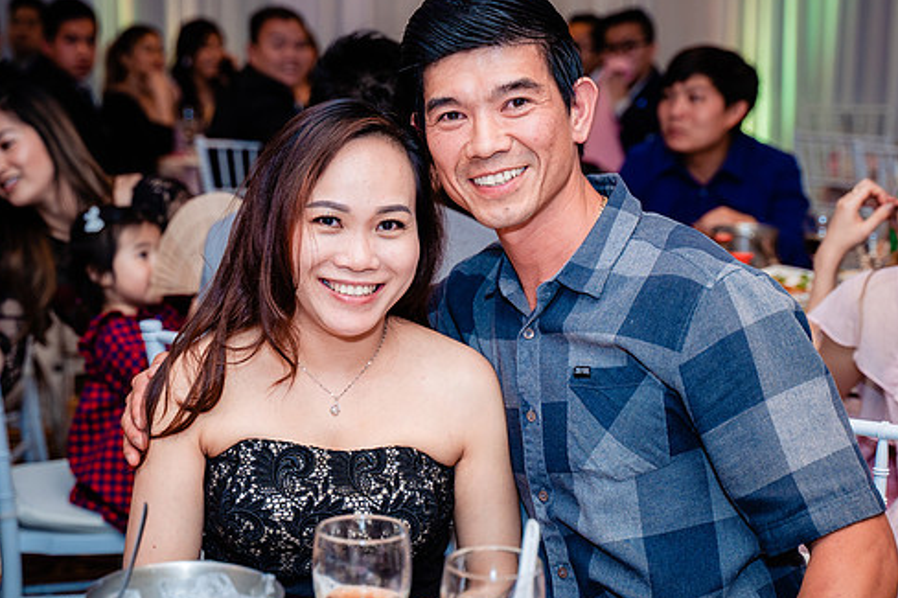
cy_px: 268
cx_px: 426
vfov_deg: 17.7
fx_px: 1920
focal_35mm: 77
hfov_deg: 26.3
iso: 640
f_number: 3.5
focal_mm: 55
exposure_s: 1/160
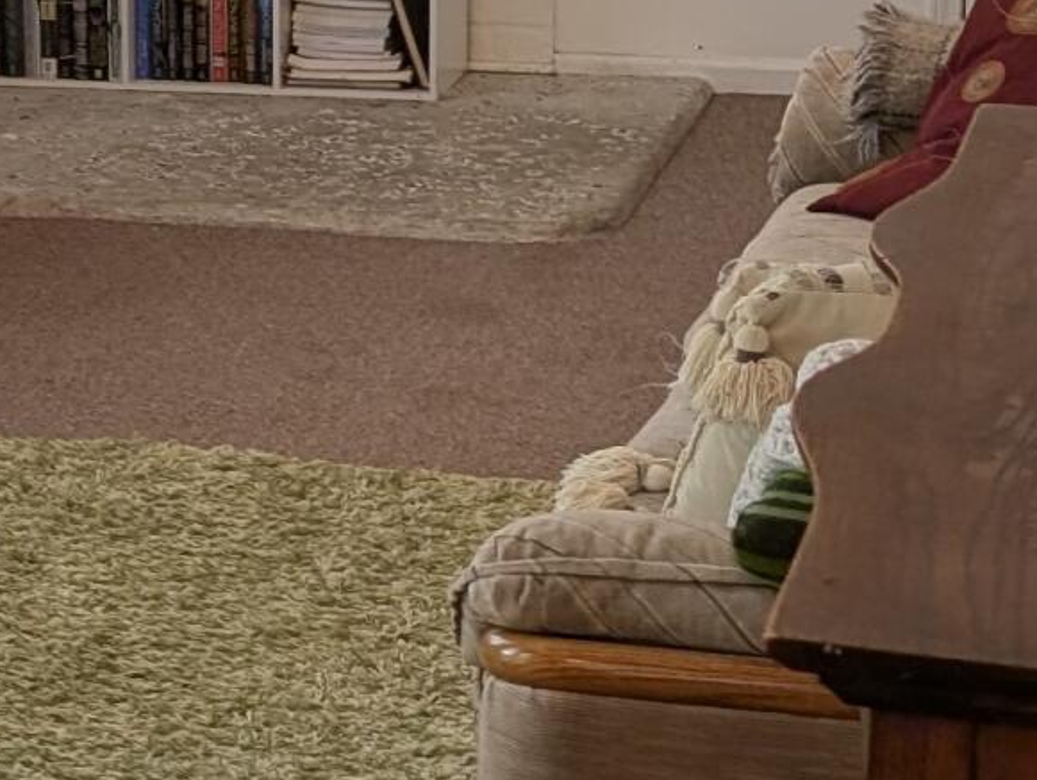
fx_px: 3719
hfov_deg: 15.4
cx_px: -145
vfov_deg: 11.9
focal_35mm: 124
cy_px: 198
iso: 21
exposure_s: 1/40
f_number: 1.68
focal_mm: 6.9
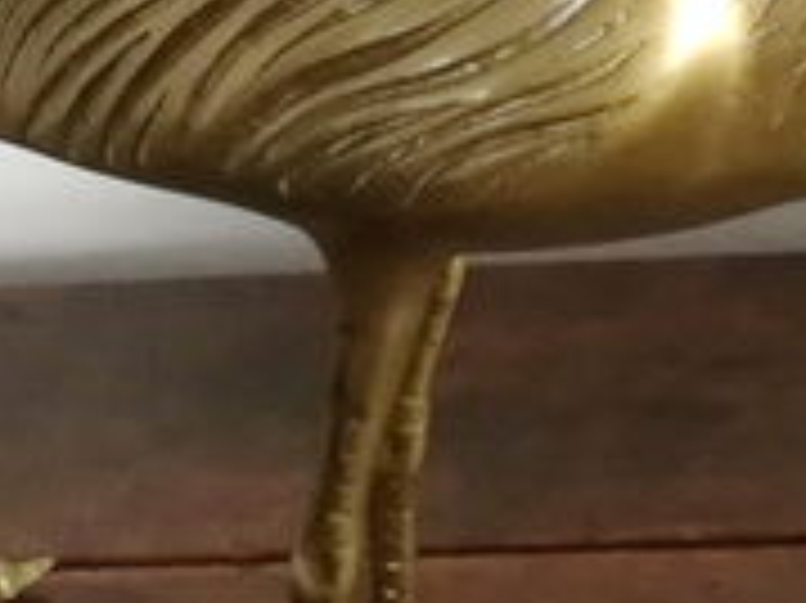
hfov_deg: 13.6
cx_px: 369
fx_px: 3374
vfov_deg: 10.0
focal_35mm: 145
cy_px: -198
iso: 200
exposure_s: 1/33.3
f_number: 2.2
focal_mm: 3.83
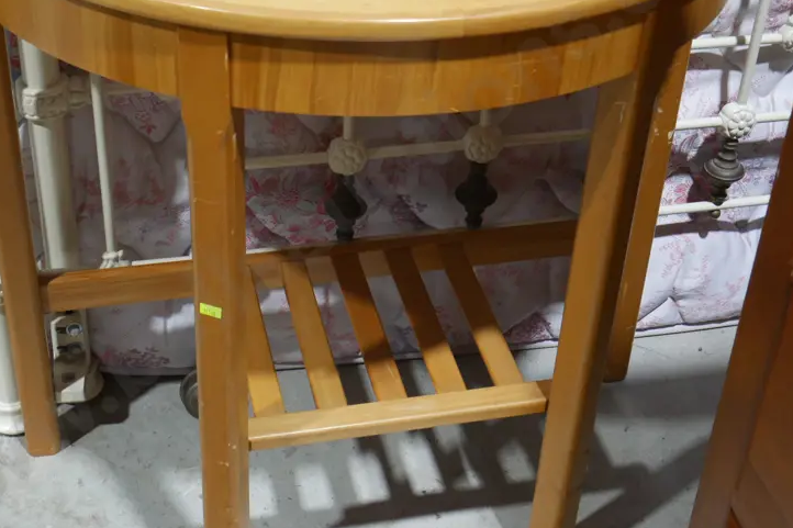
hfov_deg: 33.9
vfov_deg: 22.9
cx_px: 356
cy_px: 198
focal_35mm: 59
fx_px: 1299
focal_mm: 20
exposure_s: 1/60
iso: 1000
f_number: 5.6
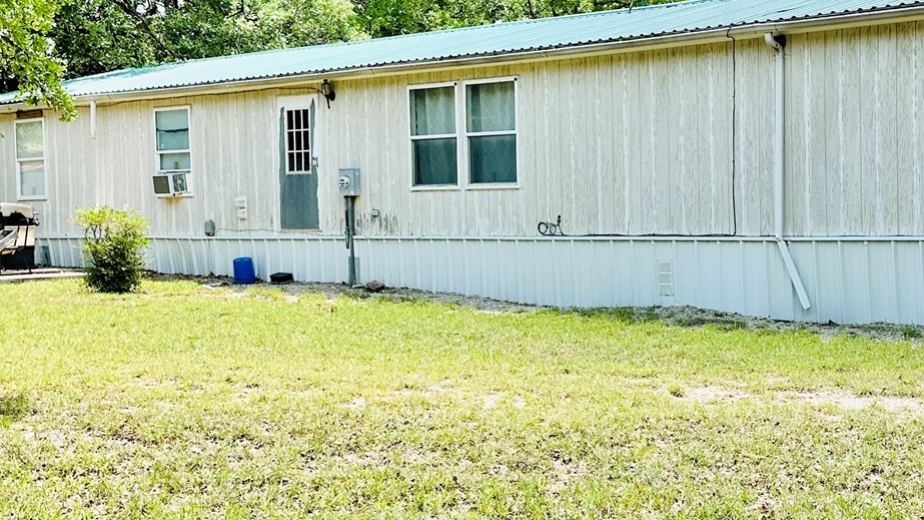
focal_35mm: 58
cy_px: 235
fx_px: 1421
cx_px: 555
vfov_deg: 20.7
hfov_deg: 35.9
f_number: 1.78
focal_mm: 6.86
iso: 80
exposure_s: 1/2660
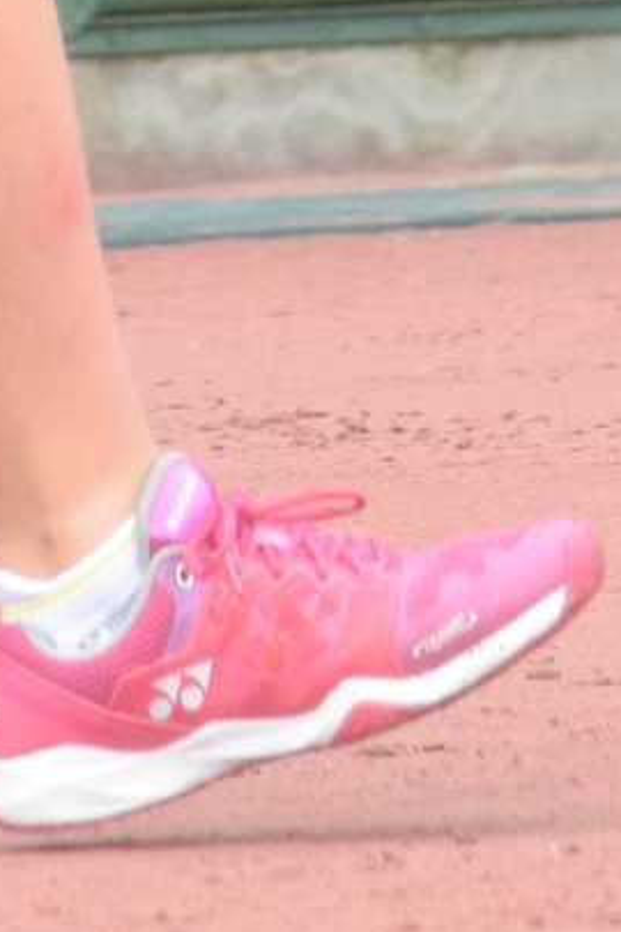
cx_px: -470
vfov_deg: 2.5
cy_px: -1118
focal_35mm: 815
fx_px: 21086
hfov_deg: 1.7
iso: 1250
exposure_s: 1/2500
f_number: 4.8
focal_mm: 110
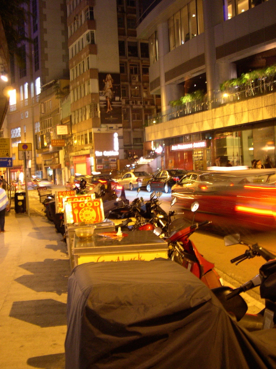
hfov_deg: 37.7
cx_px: 138
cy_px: 184
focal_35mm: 38
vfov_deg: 49.0
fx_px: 404
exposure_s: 1/3.4
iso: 400
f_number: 2.8
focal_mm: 8
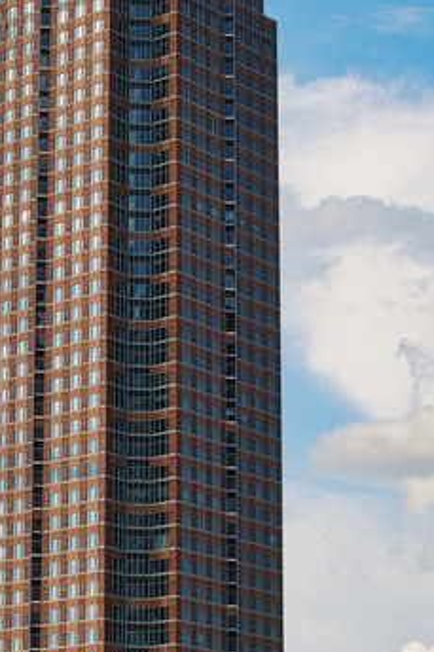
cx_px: 154
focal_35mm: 121
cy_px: 377
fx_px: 2190
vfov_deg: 16.9
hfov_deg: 11.3
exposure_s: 1/320
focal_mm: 35
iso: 100
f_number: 8
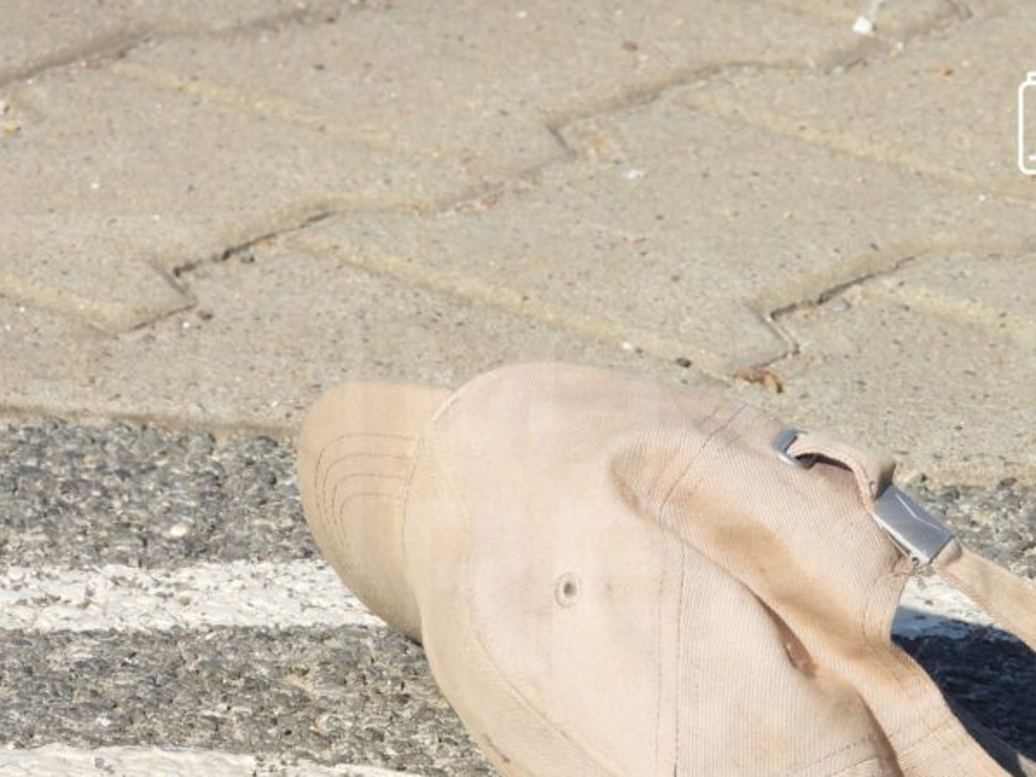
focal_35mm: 633
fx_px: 18941
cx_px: 690
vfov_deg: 2.3
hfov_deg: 3.1
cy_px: 614
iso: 100
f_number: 5
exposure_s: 1/500
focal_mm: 66.5
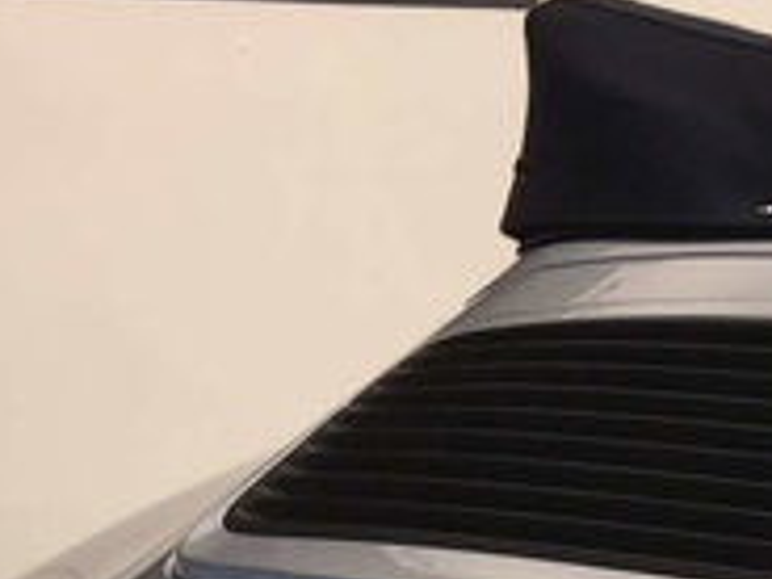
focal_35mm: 117
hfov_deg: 15.0
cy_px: 931
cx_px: 1301
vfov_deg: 12.0
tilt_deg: -18.3
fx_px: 2609
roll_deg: -0.9
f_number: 1.8
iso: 64
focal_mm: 3.99
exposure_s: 1/17
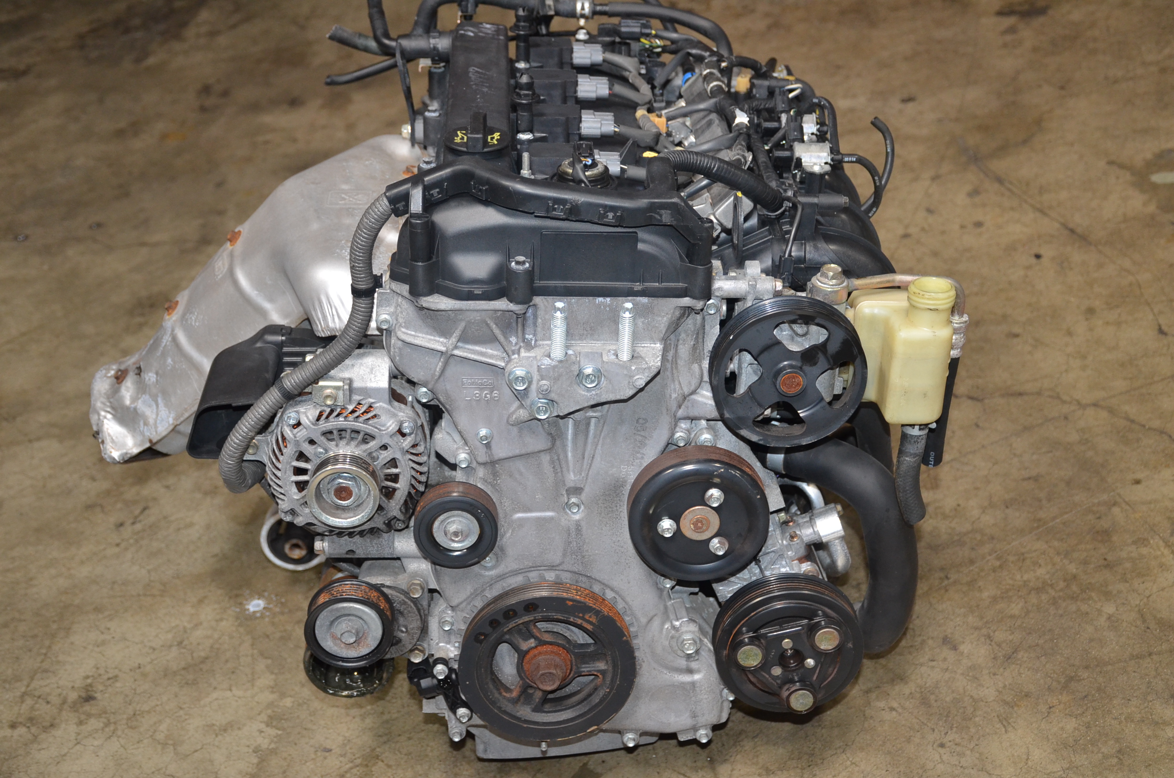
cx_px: 587
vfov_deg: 25.6
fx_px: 1709
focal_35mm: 52
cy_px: 389
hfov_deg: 37.9
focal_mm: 35
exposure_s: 1/60
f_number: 4.2
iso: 800
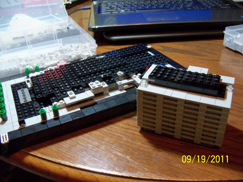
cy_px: 91
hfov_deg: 52.6
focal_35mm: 35
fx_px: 246
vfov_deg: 40.7
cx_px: 122
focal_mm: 6.2
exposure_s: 1/40
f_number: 3.5
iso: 500
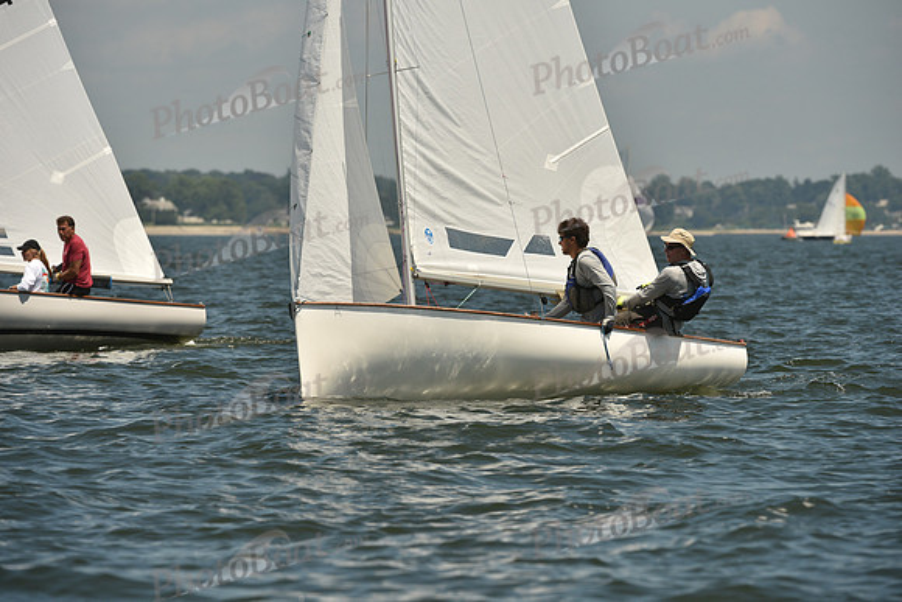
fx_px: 7769
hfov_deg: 6.6
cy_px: 301
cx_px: 451
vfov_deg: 4.4
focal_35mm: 310
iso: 250
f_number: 8
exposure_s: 1/1250
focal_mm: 310
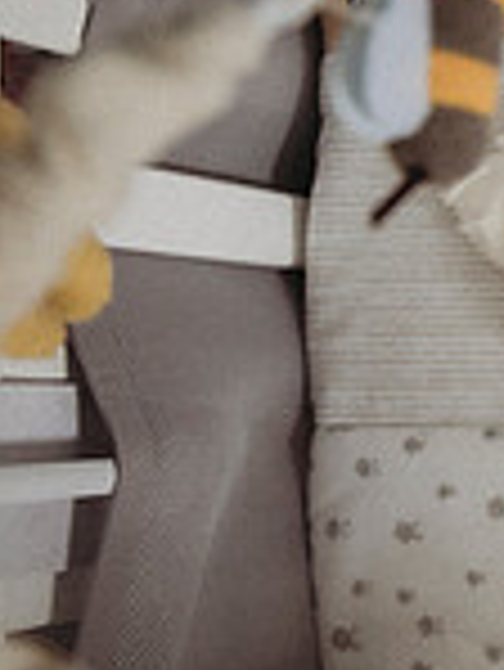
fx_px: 1842
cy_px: 337
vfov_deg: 20.6
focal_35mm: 95
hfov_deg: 12.1
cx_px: 1259
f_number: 2.8
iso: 3200
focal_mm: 24
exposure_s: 1/125
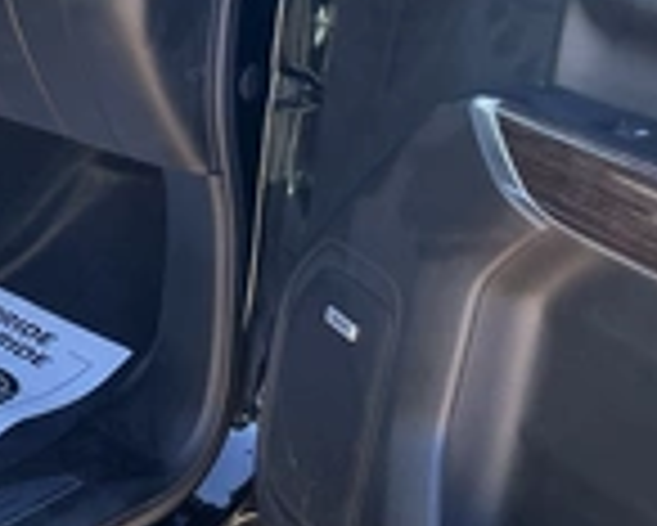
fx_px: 1459
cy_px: 108
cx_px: -194
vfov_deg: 20.2
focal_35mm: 75
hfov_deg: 22.7
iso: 32
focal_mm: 3
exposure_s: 1/122
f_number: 1.8
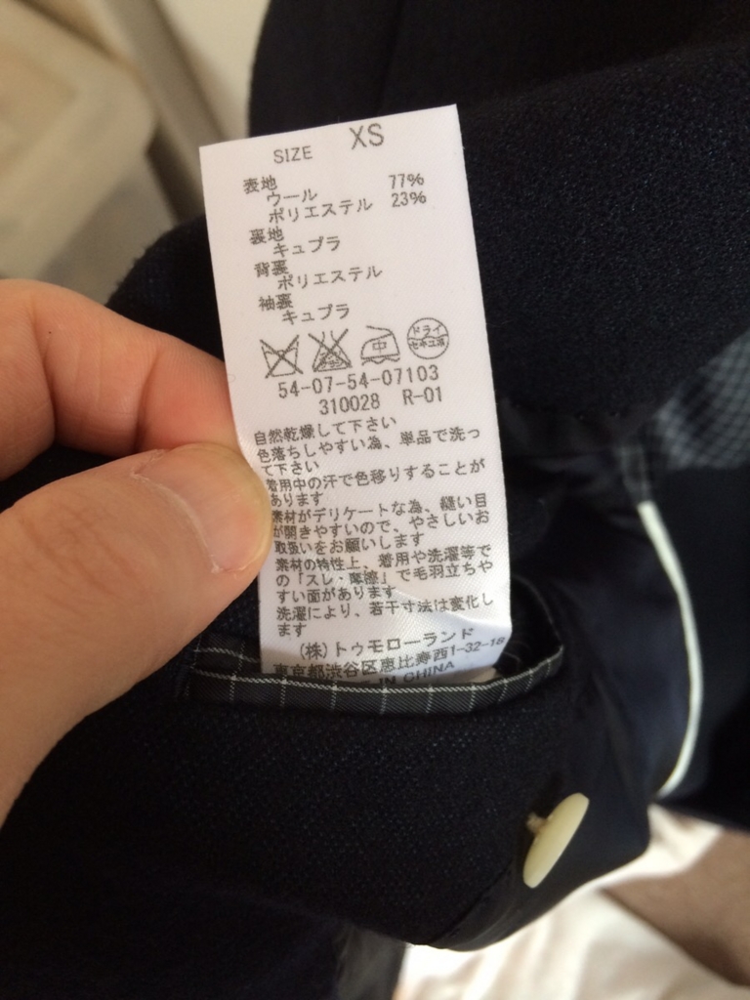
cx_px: 375
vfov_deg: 61.7
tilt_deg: -69.0
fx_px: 838
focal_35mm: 29
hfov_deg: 48.2
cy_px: 500
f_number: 2.2
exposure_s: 1/30
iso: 100
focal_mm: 4.15
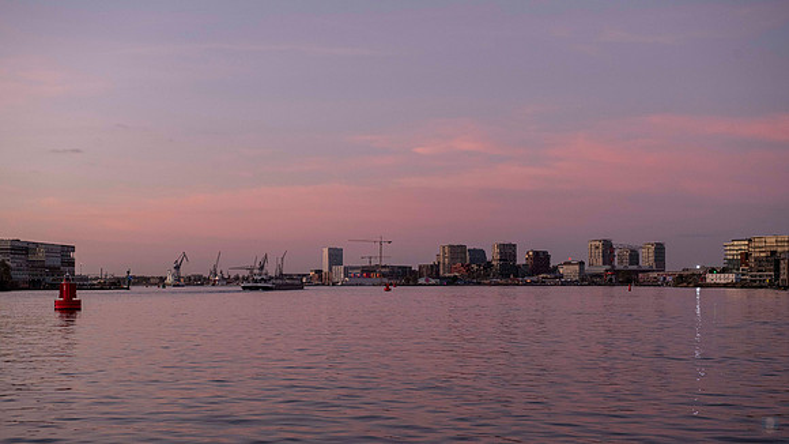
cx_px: 394
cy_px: 263
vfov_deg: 20.4
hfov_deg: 35.6
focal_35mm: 59
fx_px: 1228
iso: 1600
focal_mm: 56
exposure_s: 1/125
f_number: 5.6
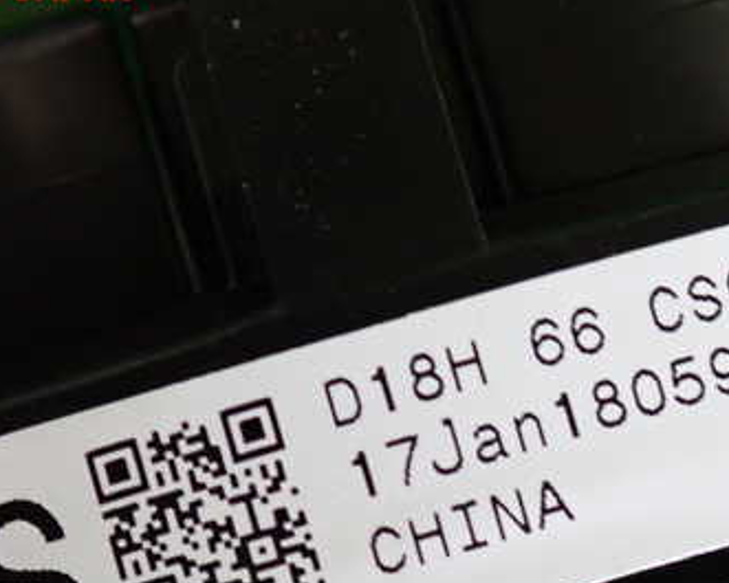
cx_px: 392
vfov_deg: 8.7
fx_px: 3820
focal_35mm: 177
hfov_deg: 10.9
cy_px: 453
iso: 800
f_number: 4.9
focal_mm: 18
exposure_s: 1/40
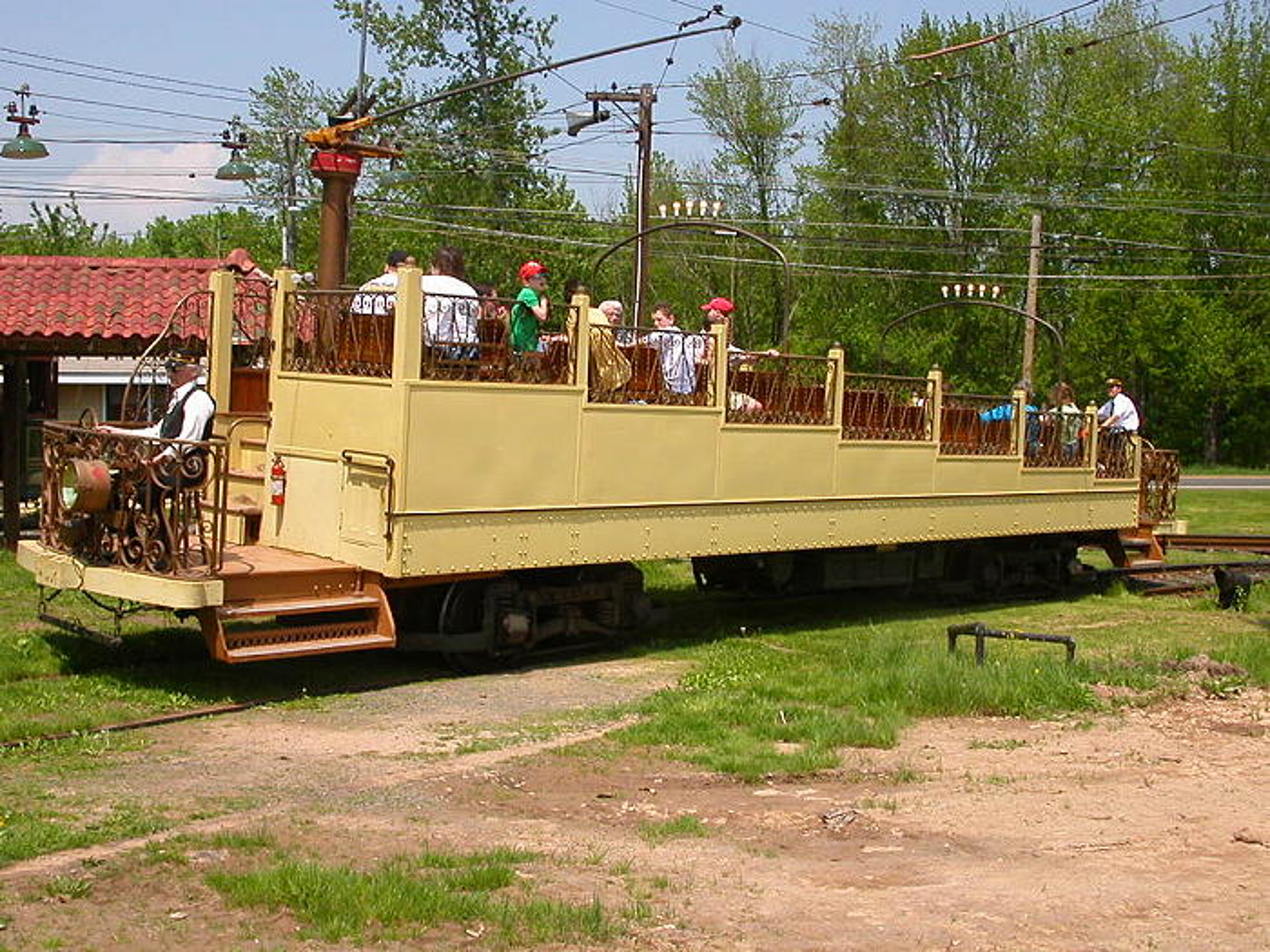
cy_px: 476
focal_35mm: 43
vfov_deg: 33.6
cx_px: 635
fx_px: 1578
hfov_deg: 43.9
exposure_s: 1/596
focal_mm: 6.6
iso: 100
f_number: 4.8
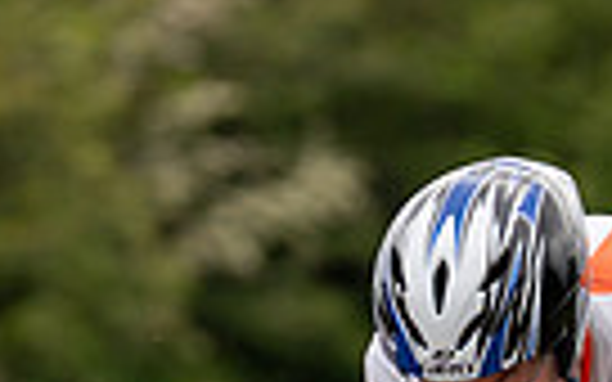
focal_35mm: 1429
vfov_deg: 0.9
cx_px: 540
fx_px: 23834
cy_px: 290
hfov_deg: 1.5
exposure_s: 1/1000
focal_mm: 200
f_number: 4
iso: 160
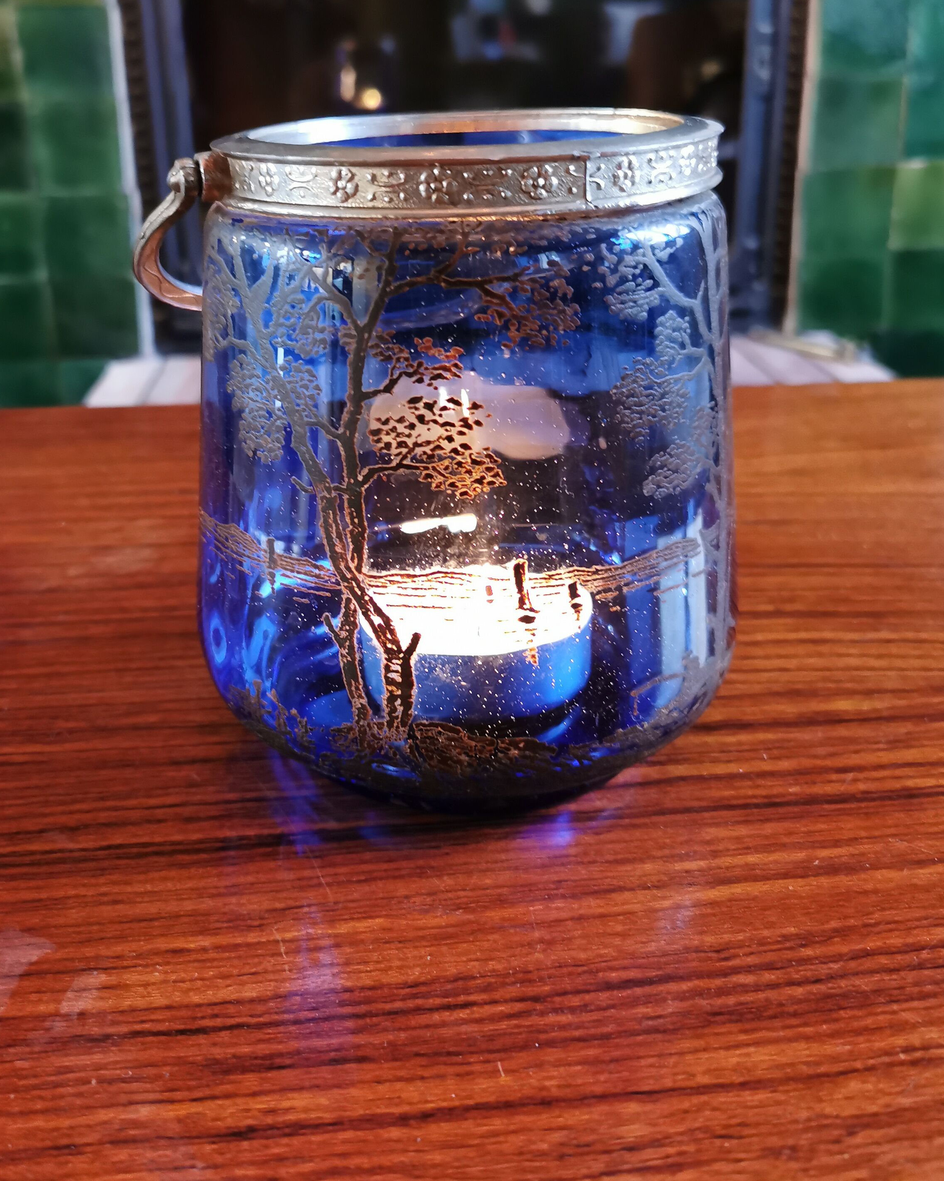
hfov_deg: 43.2
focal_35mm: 34
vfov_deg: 52.3
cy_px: 439
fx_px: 1188
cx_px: 389
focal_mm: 5.56
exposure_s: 1/33.3
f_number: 1.6
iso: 400
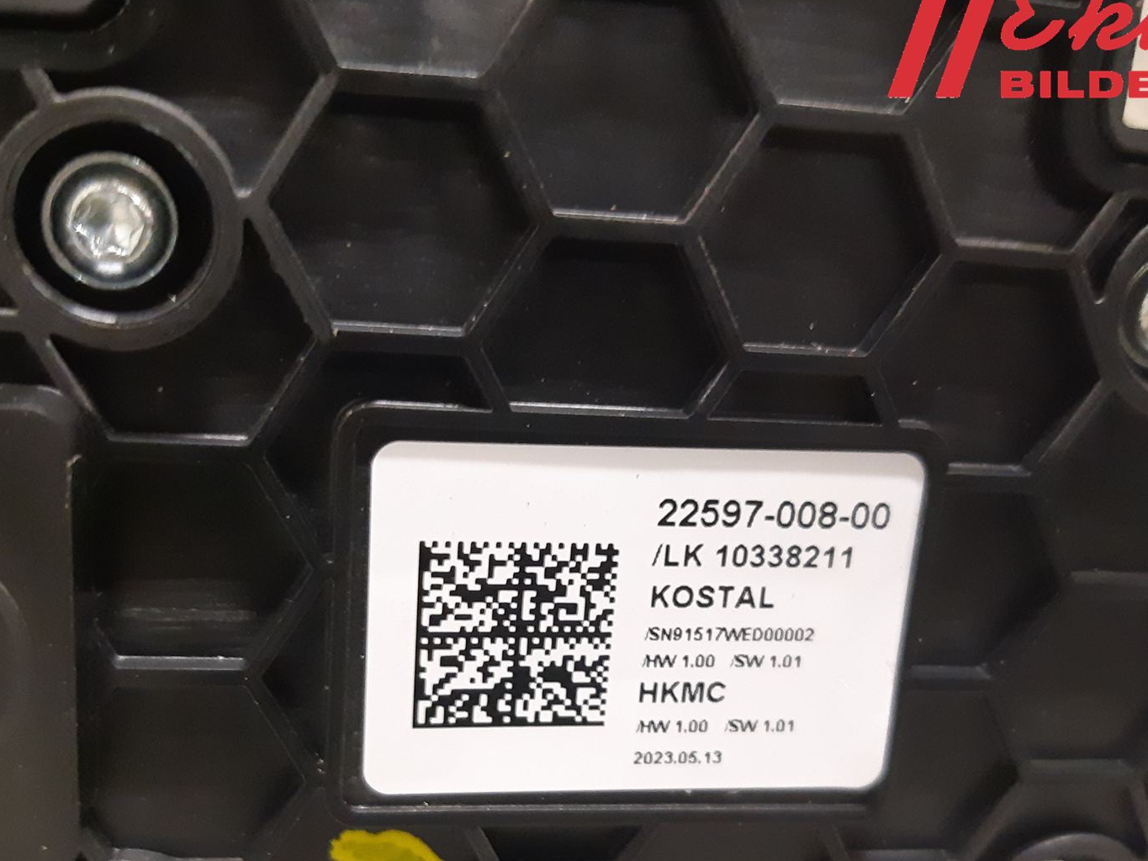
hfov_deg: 47.8
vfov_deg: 36.3
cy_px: 601
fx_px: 1294
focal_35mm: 39
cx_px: 542
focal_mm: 3.93
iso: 400
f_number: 1.7
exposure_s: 1/25
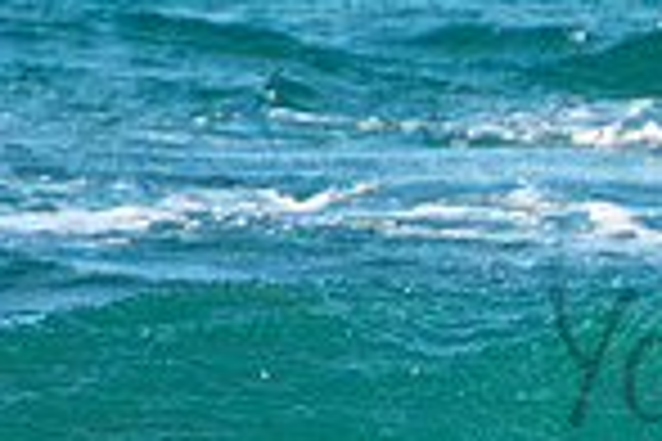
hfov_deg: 0.9
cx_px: 1013
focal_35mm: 2370
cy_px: 317
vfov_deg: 0.6
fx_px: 43578
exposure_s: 1/1250
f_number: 5.6
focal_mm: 400
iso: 450
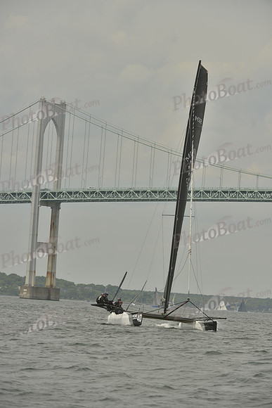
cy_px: 204
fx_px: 2265
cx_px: 136
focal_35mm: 200
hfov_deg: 6.9
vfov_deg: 10.3
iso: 280
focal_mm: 200
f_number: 8
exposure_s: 1/1600
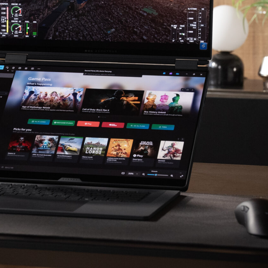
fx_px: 1857
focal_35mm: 212
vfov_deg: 8.2
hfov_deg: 8.3
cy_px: 56
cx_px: 103
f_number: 6.3
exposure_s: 1/160
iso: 2000
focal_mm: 82
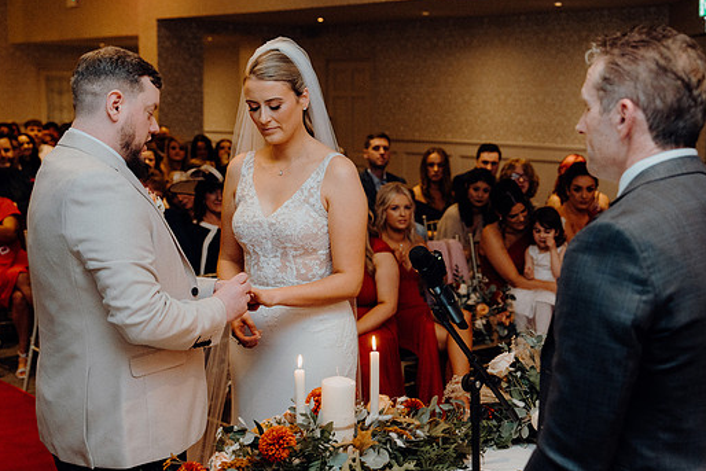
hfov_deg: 37.5
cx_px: 360
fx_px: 1040
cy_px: 246
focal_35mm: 53
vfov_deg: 25.5
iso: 2500
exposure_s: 1/200
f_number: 3.5
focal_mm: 47
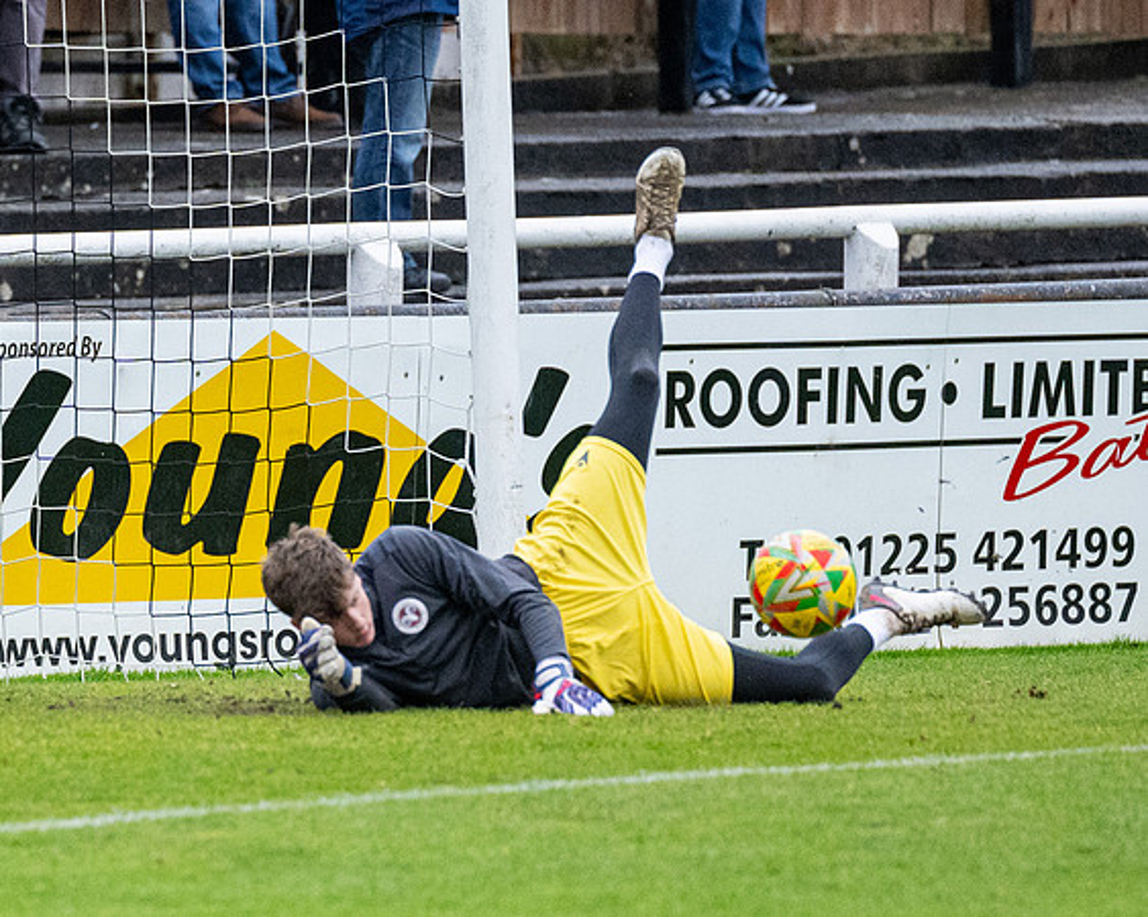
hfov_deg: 3.0
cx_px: 128
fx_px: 21577
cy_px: 824
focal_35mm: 635
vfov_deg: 2.4
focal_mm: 200
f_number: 2.8
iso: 1600
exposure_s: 1/1250
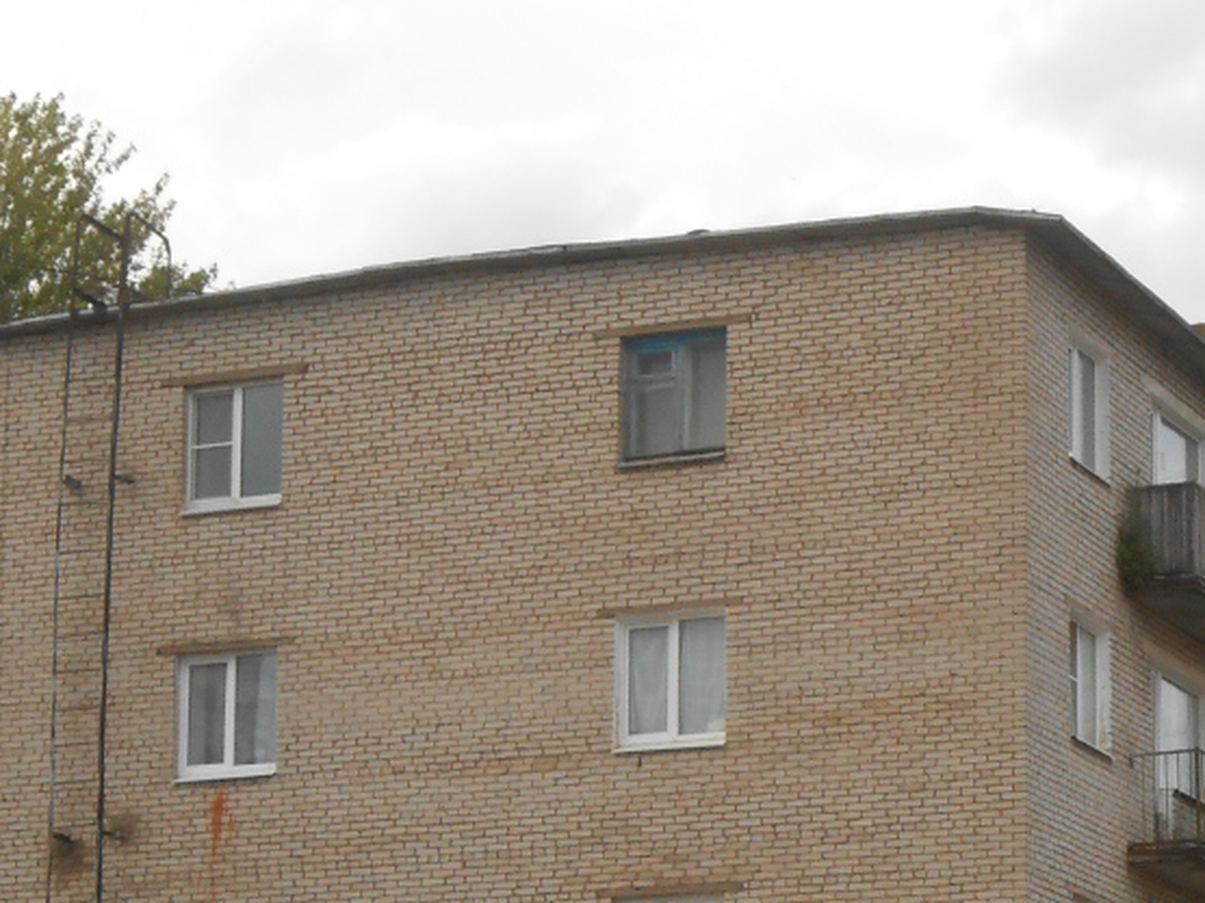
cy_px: 1008
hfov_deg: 14.9
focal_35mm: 131
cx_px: 1016
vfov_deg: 11.2
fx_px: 4560
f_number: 5.2
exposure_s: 1/250
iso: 250
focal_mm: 10
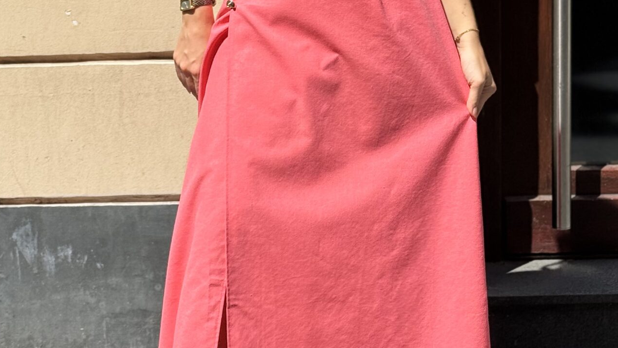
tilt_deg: -6.8
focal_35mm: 105
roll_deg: +1.2
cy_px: -1
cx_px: 311
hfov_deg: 20.4
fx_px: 1721
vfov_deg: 11.4
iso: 64
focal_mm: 6.76
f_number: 1.78
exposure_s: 1/5848
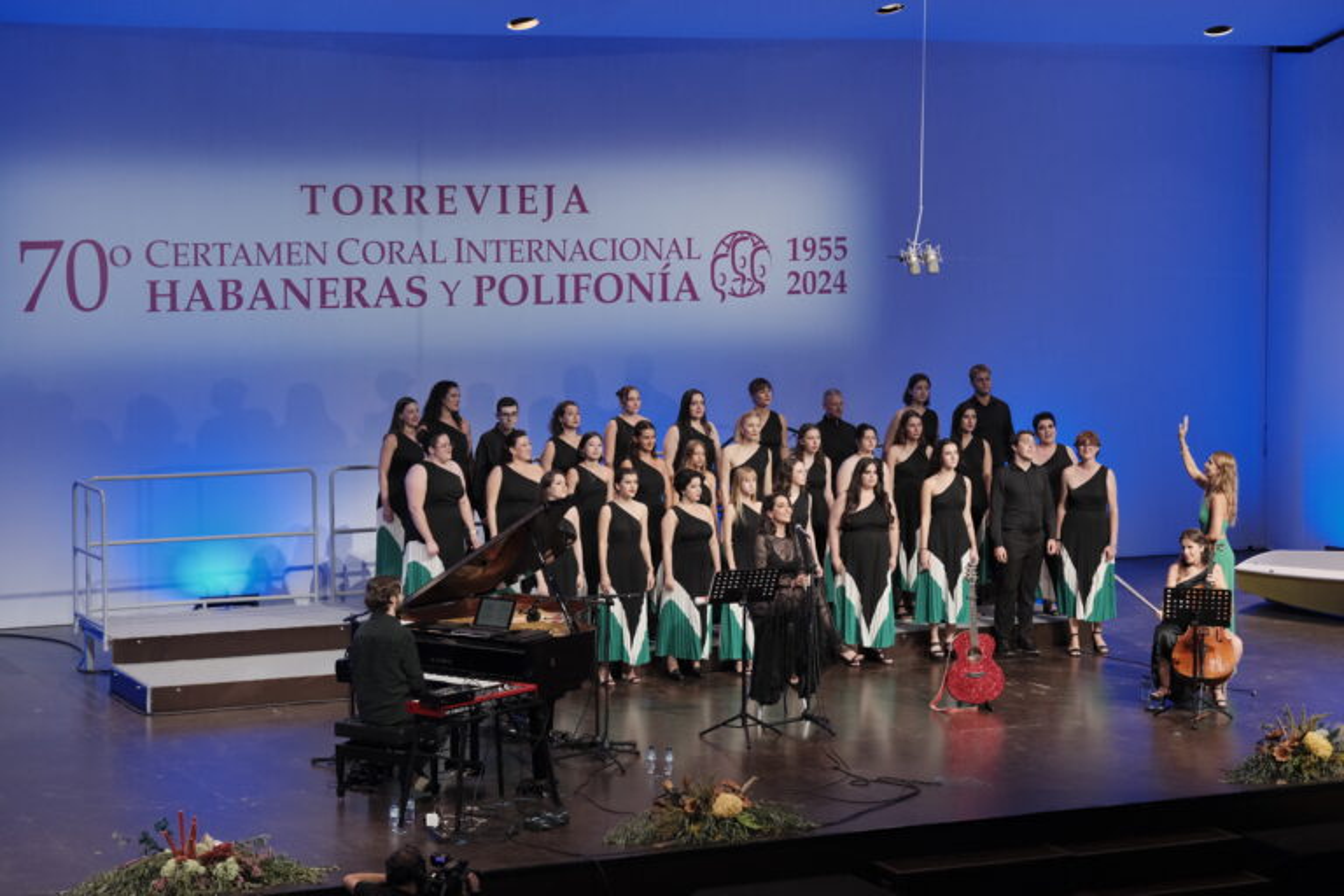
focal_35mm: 84
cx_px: 672
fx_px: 3136
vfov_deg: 16.3
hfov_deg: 24.2
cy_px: 448
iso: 1600
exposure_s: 1/125
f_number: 2.8
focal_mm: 56
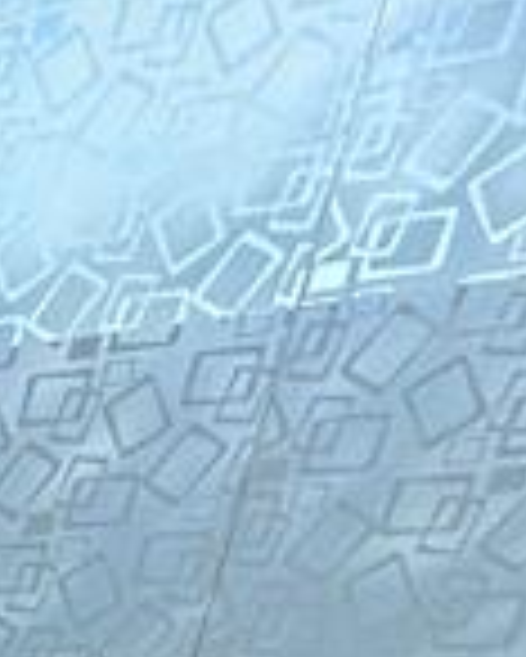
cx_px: -1259
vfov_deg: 13.7
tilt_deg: -24.8
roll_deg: -2.5
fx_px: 1866
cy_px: 1611
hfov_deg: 9.7
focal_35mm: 96
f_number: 2.2
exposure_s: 1/465
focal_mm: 2.22
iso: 40
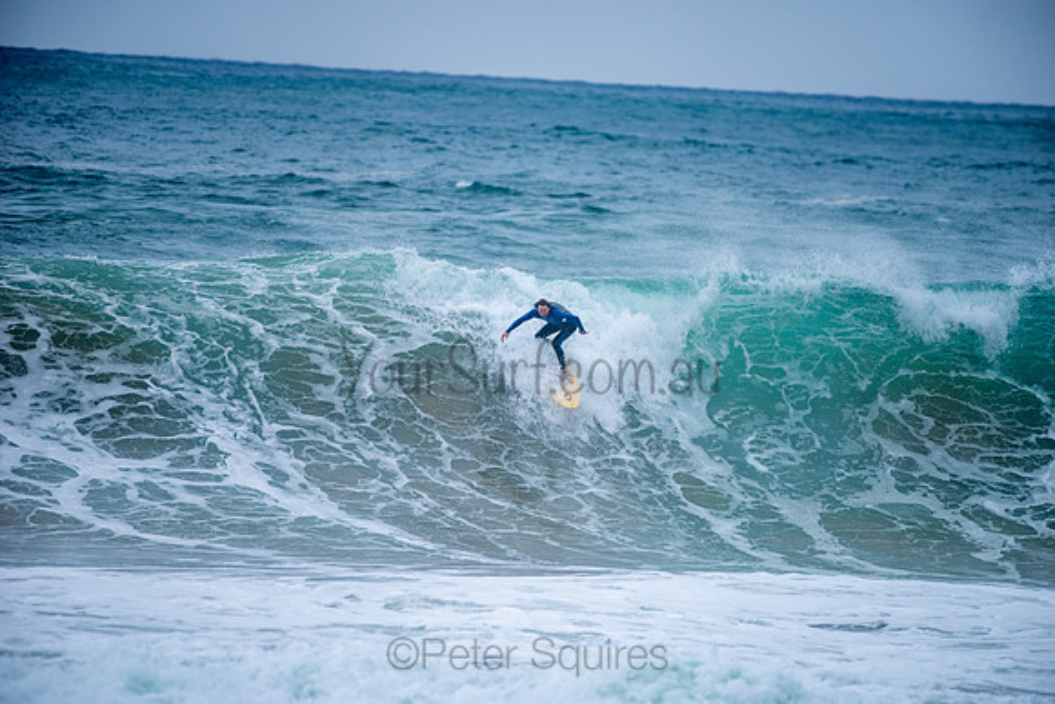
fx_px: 14656
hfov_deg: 4.1
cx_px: 528
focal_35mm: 500
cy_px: 352
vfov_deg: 2.8
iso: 200
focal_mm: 500
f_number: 5.6
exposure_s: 1/800
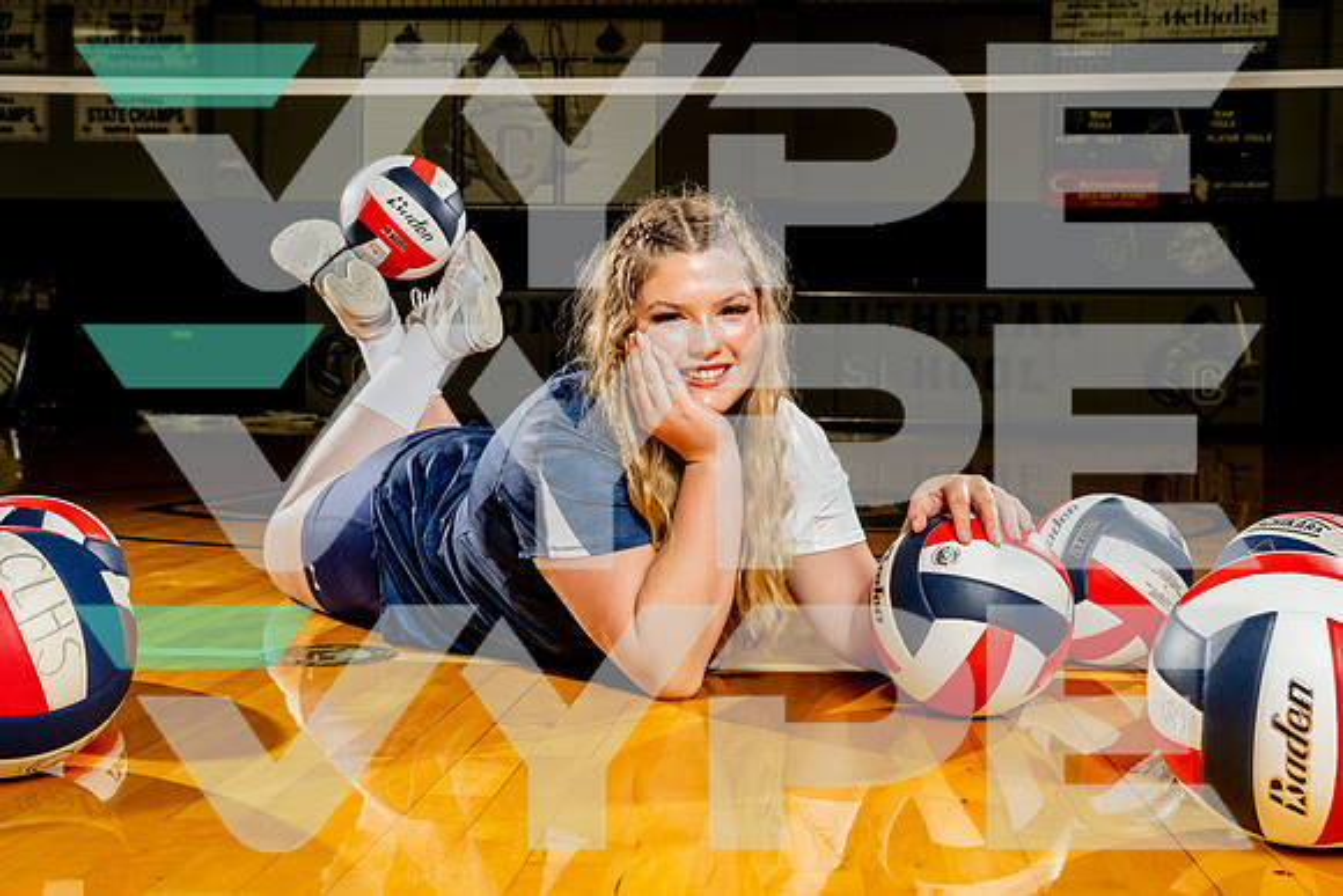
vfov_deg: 32.6
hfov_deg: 47.3
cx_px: 679
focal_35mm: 41
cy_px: 426
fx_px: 1534
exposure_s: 1/250
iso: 1000
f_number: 8
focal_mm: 39
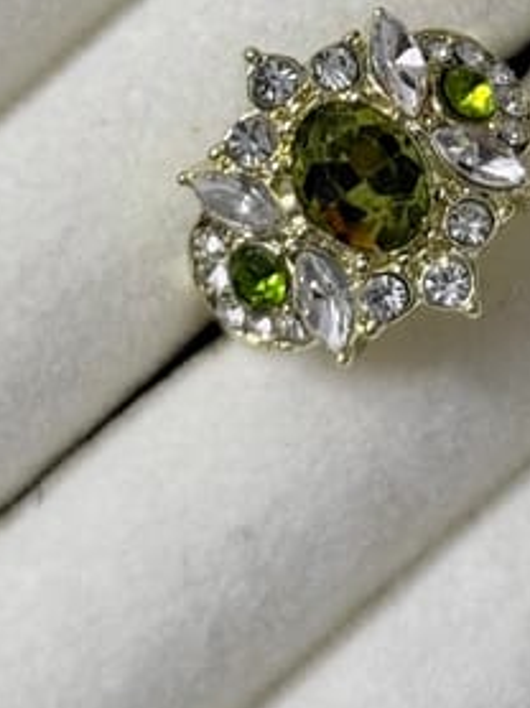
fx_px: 3619
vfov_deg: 11.1
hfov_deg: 8.3
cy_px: -5
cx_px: 591
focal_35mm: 177
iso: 100
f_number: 1.78
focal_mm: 6.76
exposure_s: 1/50
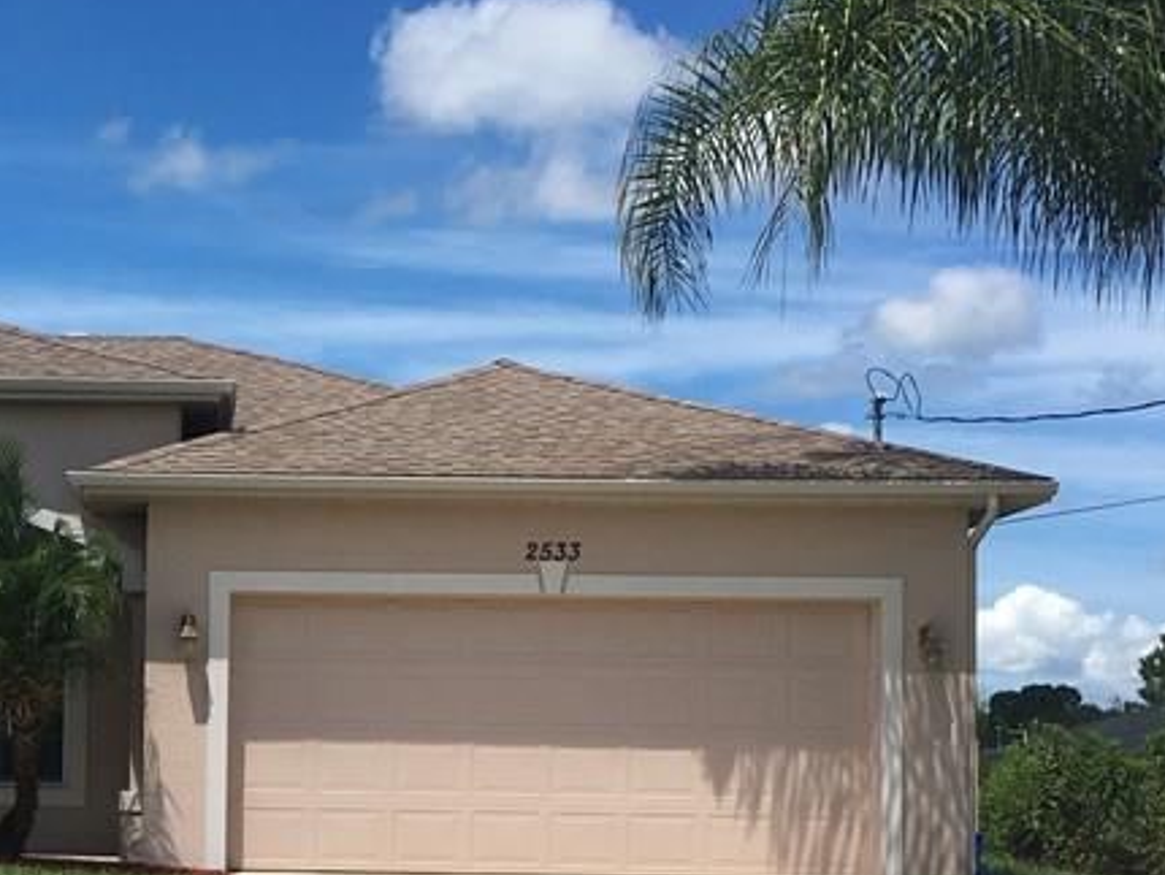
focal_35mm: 69
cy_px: 702
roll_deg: -1.0
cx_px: 149
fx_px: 2323
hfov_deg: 27.3
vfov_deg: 21.1
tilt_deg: +2.7
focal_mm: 4.15
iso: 25
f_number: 2.2
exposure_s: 1/2653
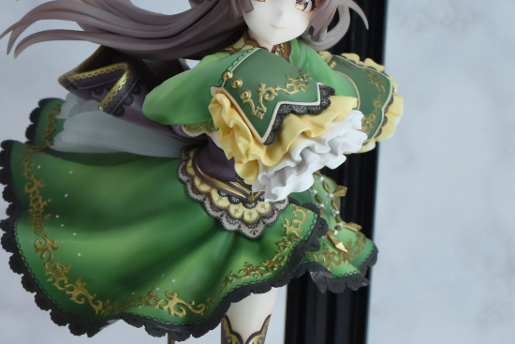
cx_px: -101
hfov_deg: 18.3
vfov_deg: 12.8
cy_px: 333
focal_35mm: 106
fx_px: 1517
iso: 640
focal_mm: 24
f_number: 8
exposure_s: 1/250
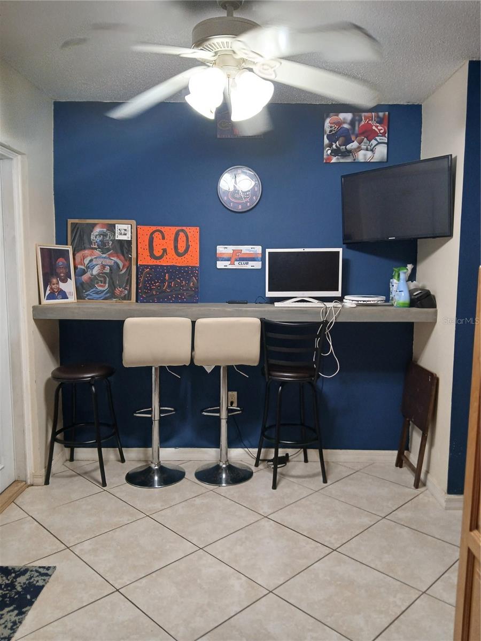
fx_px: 482
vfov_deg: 67.3
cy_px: 320
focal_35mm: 26
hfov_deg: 53.1
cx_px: 240
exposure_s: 1/60
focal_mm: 3.98
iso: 250
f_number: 1.8
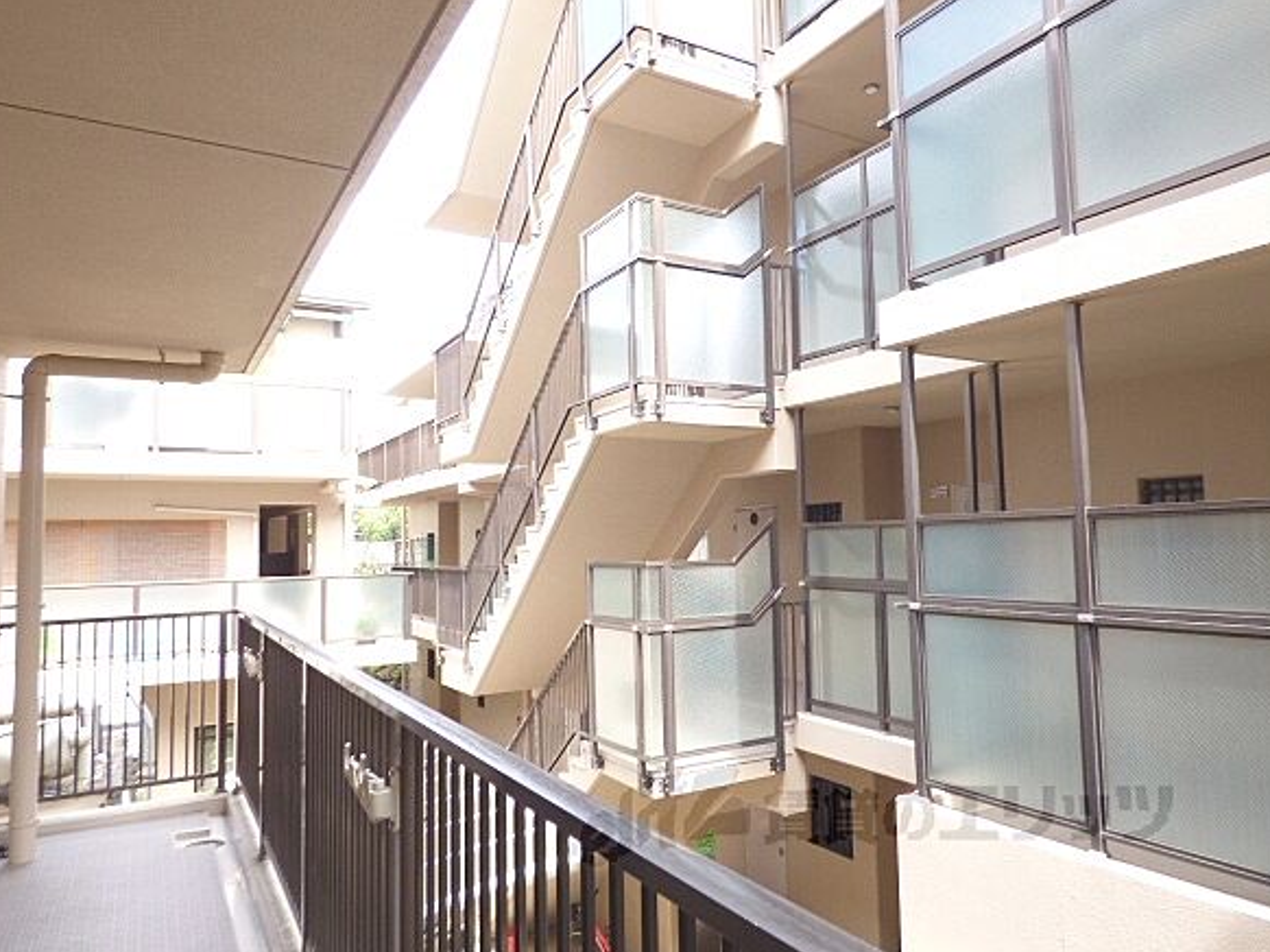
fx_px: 807
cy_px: 480
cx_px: 637
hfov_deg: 76.4
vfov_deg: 61.0
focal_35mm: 22
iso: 100
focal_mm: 3.58
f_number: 2.8
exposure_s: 1/80
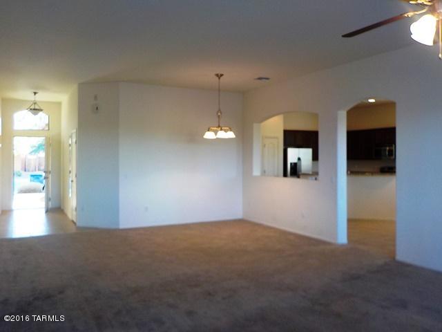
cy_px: 166
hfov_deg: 60.0
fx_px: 383
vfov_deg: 46.8
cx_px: 221
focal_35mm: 30
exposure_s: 1/30
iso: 140
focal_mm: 4.1
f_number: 3.3
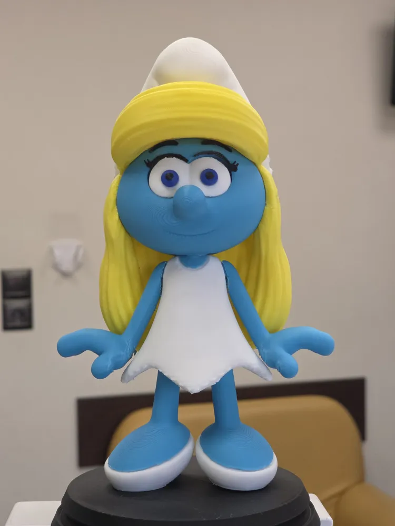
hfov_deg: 21.3
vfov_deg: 28.2
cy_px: 263
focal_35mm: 69
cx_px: 198
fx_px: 1050
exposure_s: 1/100
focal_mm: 7.9
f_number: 2.4
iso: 64
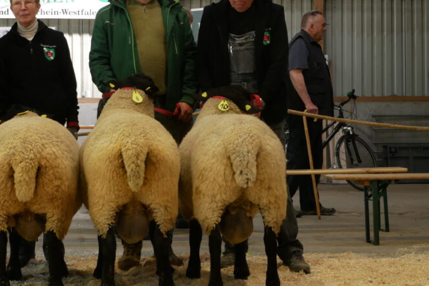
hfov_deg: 19.2
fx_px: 1263
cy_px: 123
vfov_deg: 12.9
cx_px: 118
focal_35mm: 106
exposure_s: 1/80
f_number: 9
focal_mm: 35
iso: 800
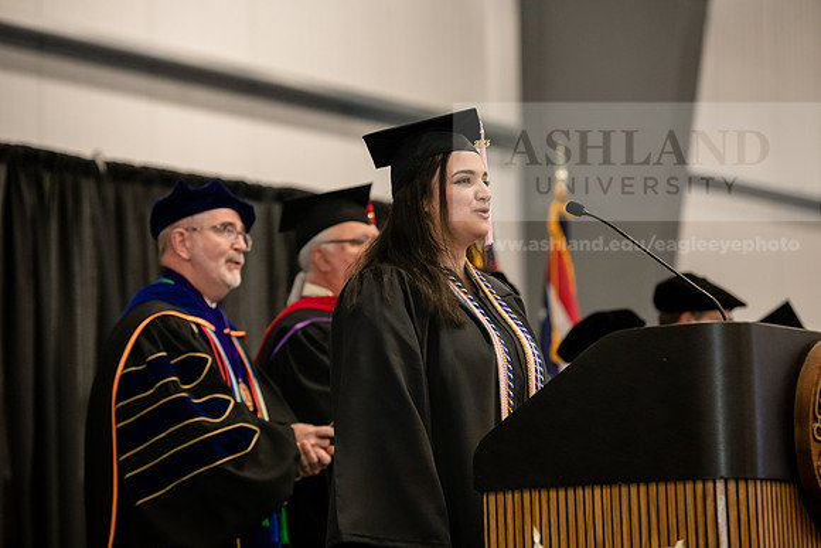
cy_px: 274
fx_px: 3307
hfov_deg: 14.2
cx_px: 410
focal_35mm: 145
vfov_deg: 9.5
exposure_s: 1/200
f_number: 4
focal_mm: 145
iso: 2500
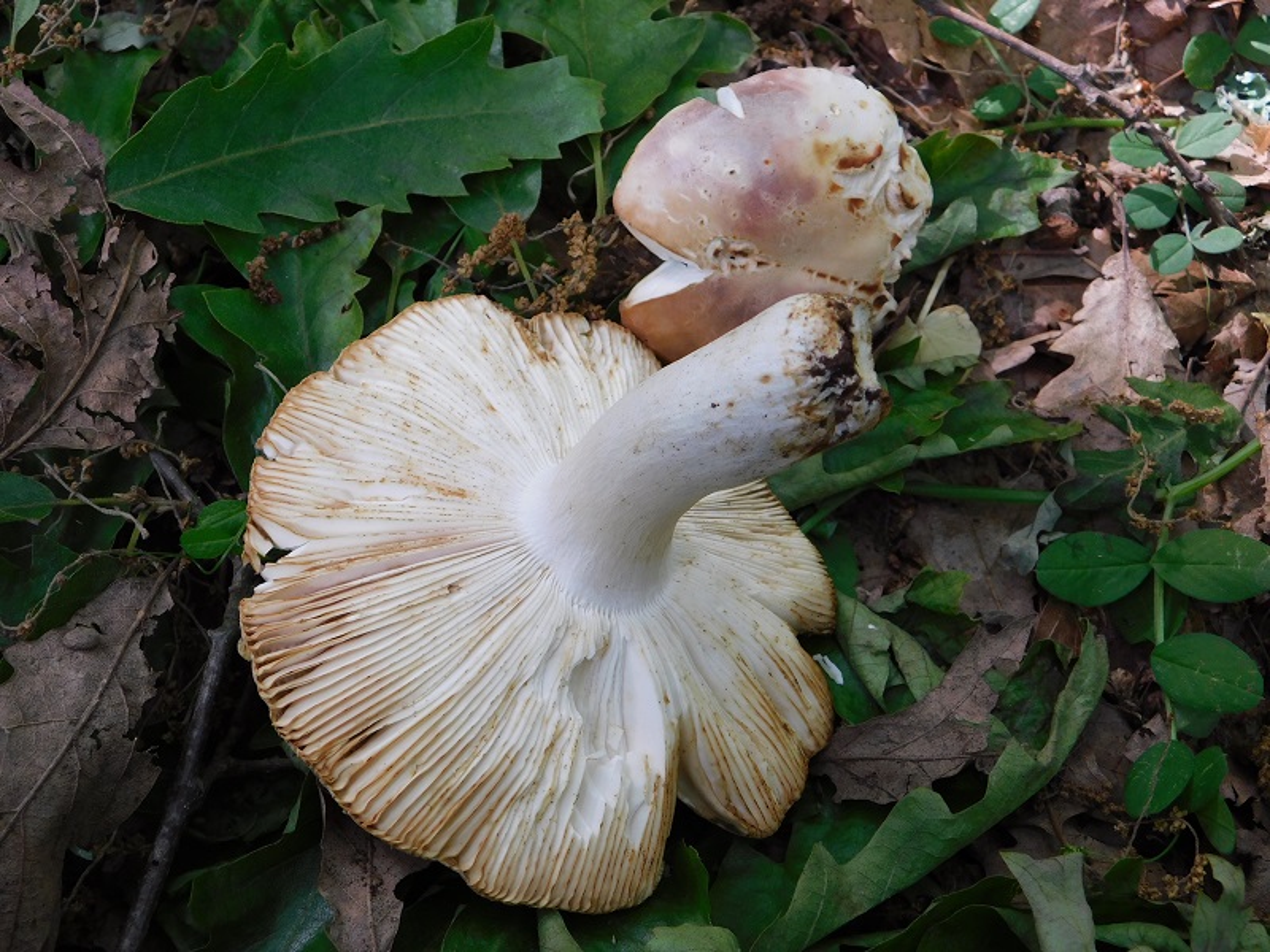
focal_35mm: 51
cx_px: 635
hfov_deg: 37.5
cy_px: 476
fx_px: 1871
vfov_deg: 28.6
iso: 125
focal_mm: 9
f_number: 3.8
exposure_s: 1/50
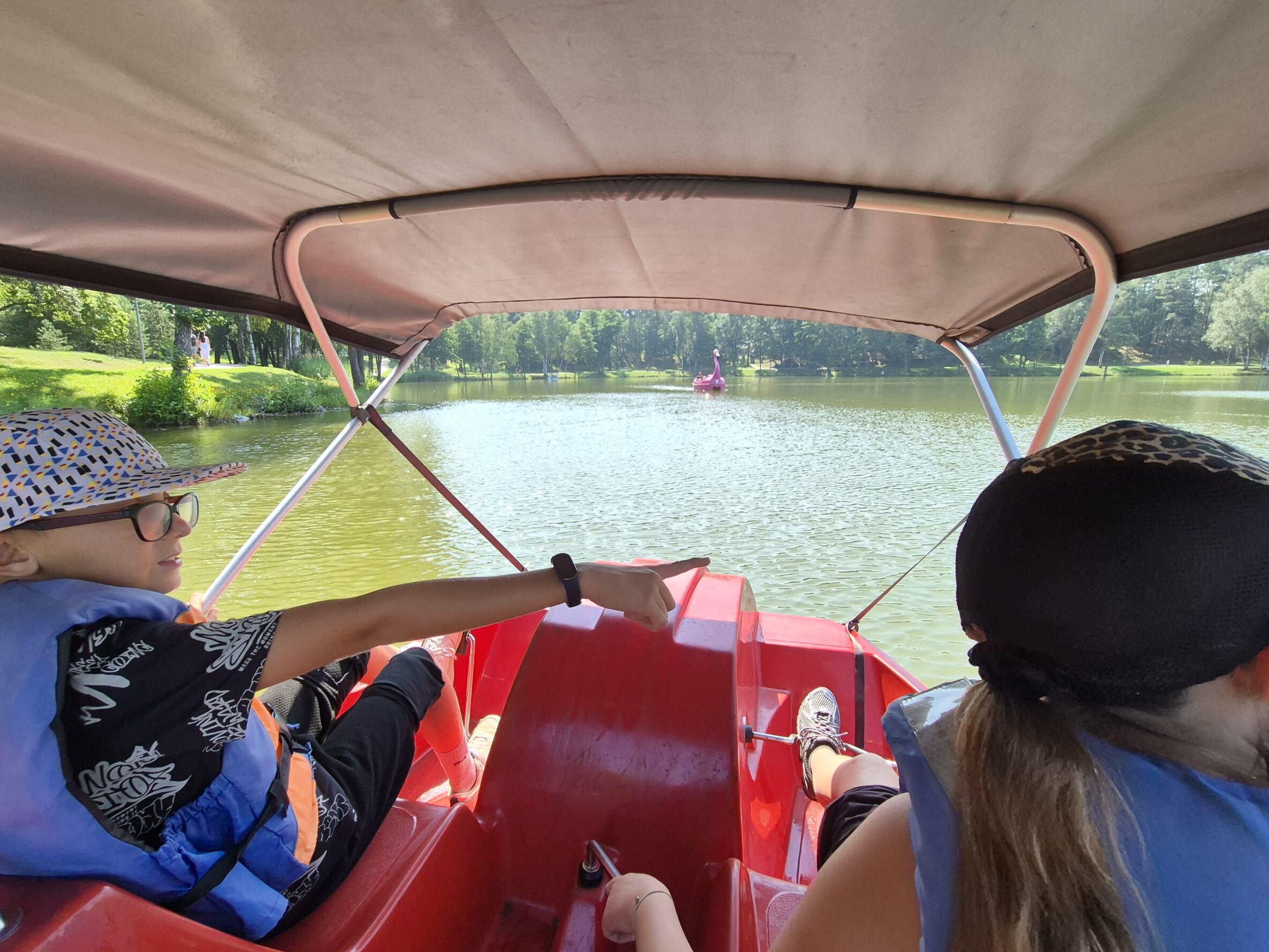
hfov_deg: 102.0
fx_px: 513
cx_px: 620
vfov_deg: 85.6
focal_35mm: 14
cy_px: 493
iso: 50
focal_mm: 2.2
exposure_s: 1/412
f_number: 2.2
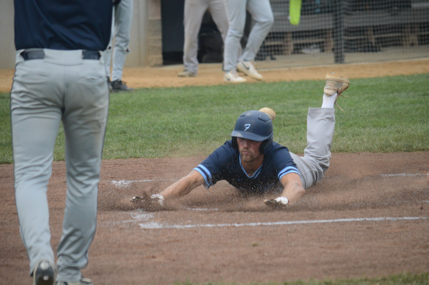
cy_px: 142
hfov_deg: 6.5
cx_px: 214
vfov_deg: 4.4
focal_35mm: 315
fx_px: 3750
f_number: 5.3
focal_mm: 210
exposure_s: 1/1000
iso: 1600
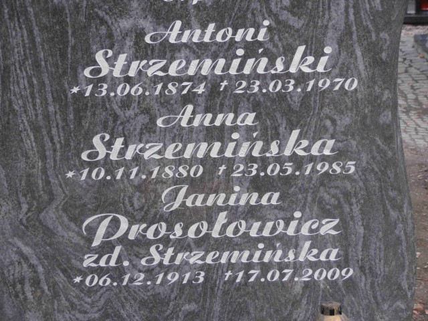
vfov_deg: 10.7
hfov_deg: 14.3
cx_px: 214
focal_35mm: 138
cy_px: 160
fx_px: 1706
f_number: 5.8
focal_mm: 24.39
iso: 80
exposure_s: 1/80
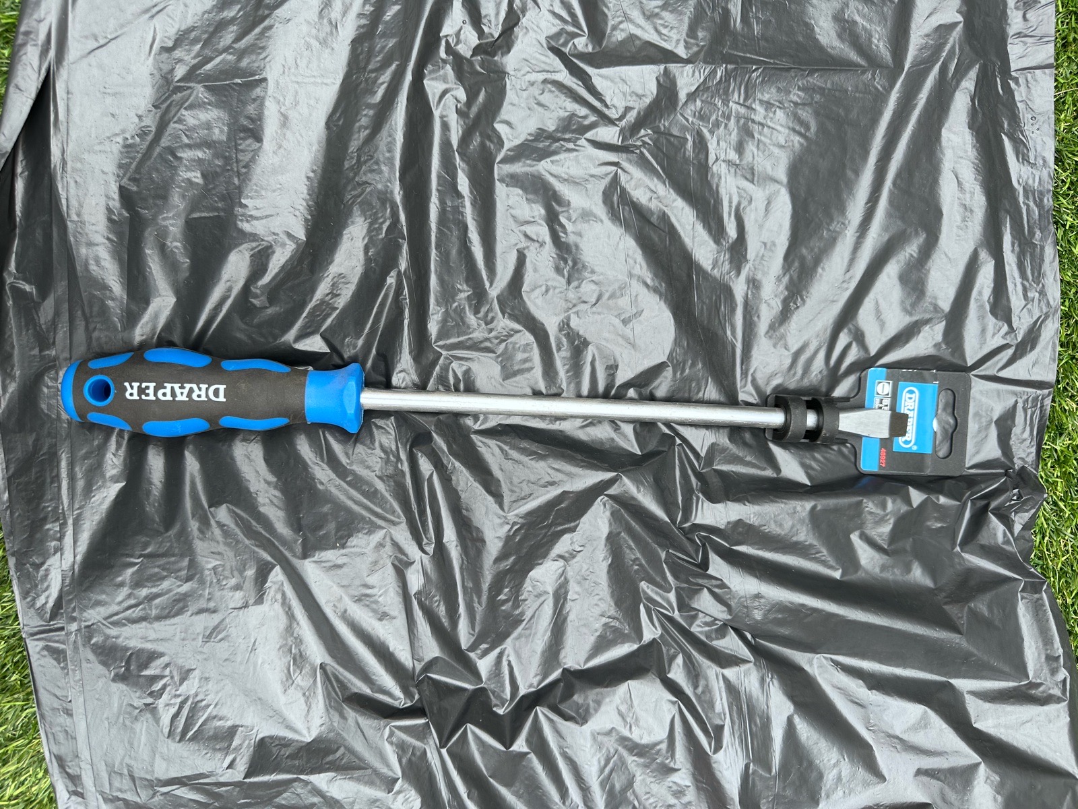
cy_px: 404
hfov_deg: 71.6
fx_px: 747
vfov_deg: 56.8
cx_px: 539
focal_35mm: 24
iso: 80
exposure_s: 1/444
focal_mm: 6.86
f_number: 1.78
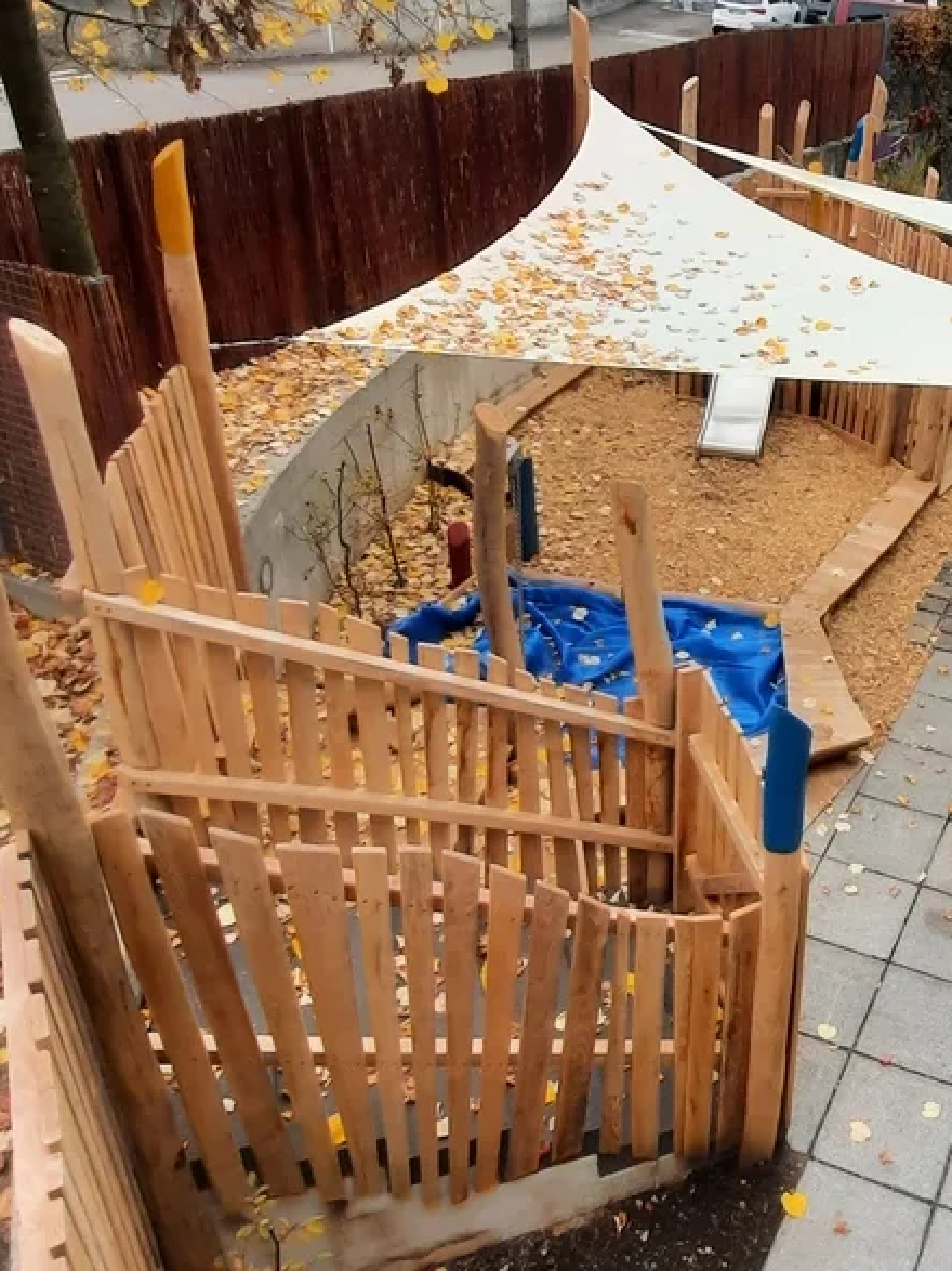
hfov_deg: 40.8
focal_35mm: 31
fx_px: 1137
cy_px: 492
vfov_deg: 57.8
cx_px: 909
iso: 40
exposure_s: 1/100
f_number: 2.2
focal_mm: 1.74
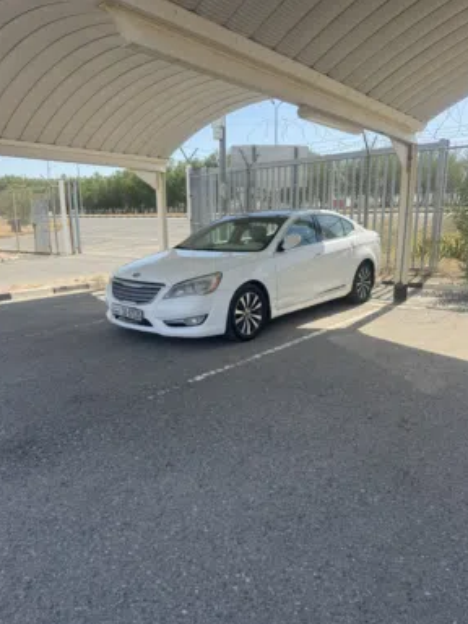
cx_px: 232
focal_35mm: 25
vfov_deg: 69.4
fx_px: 451
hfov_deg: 54.9
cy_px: 323
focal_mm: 6.76
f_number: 1.78
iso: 80
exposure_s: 1/1869
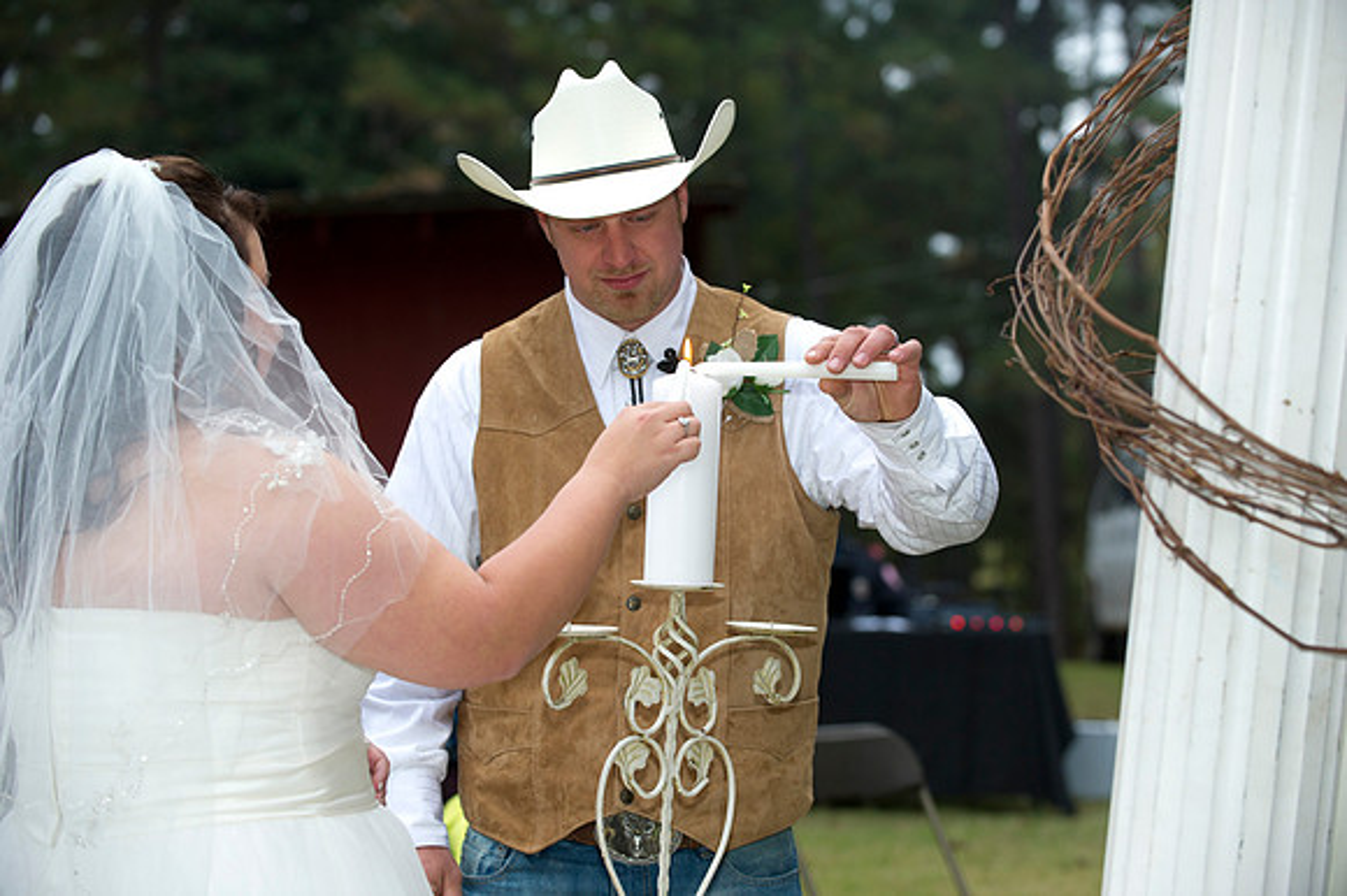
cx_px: 674
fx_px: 3552
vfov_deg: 14.4
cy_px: 448
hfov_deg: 21.5
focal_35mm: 95
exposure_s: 1/160
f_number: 3.5
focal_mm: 95
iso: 800
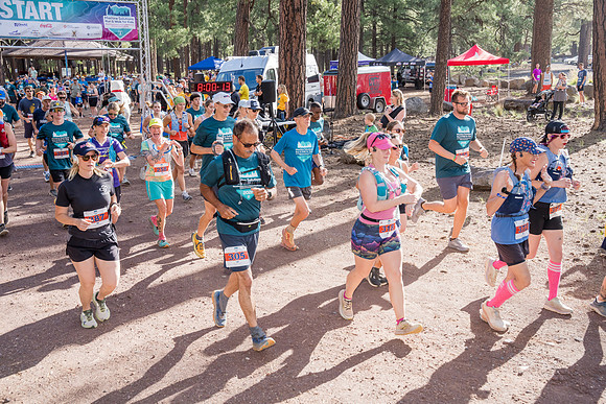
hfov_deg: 49.1
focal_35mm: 39
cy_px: 202
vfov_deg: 33.9
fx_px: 663
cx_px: 303
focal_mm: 39.4
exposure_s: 1/640
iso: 800
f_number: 5
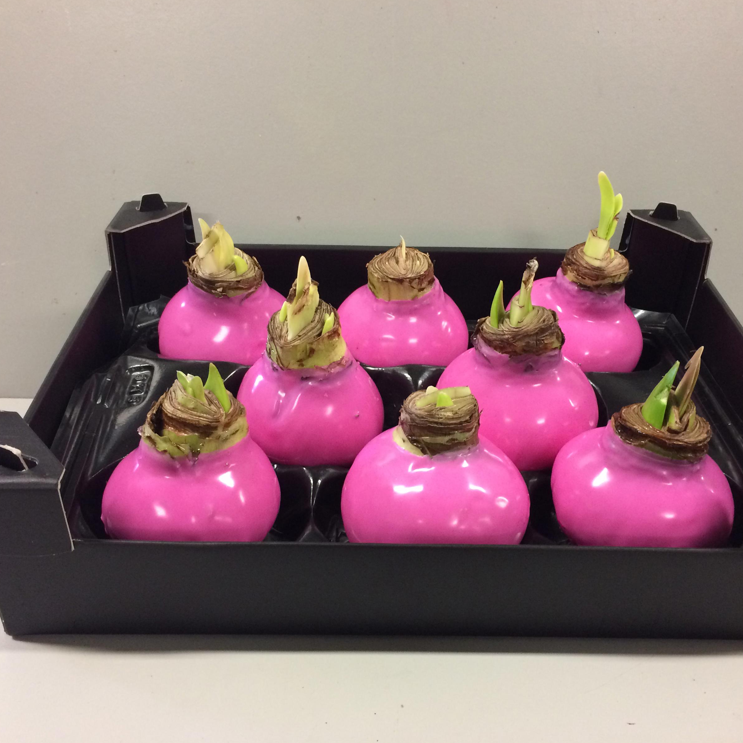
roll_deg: -1.8
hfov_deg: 47.2
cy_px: 372
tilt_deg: -21.3
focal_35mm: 35
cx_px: 394
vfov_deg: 47.2
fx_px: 850
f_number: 2.2
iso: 250
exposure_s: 1/33
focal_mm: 4.15
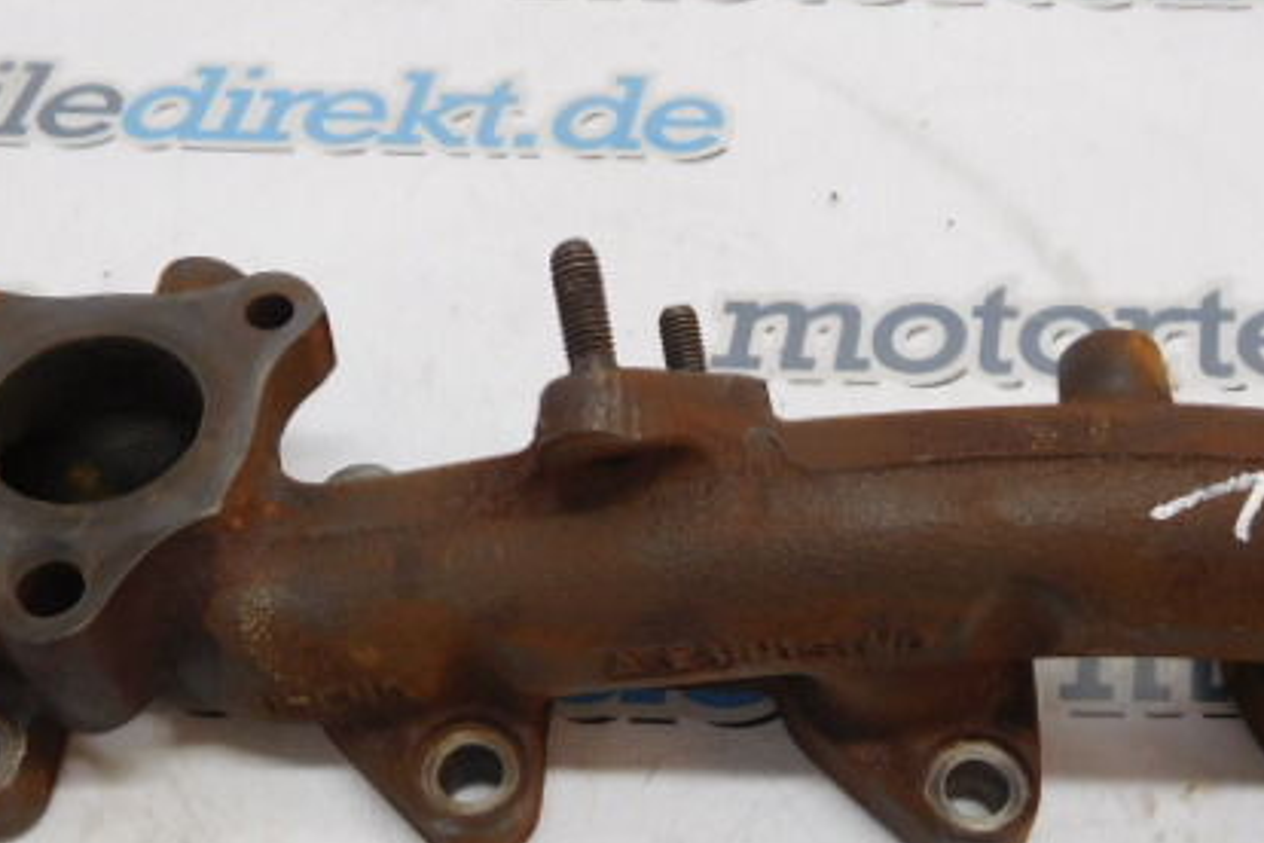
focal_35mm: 45
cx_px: 690
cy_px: 623
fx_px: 1580
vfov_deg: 29.4
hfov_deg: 43.6
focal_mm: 5
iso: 140
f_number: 3.5
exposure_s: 1/30
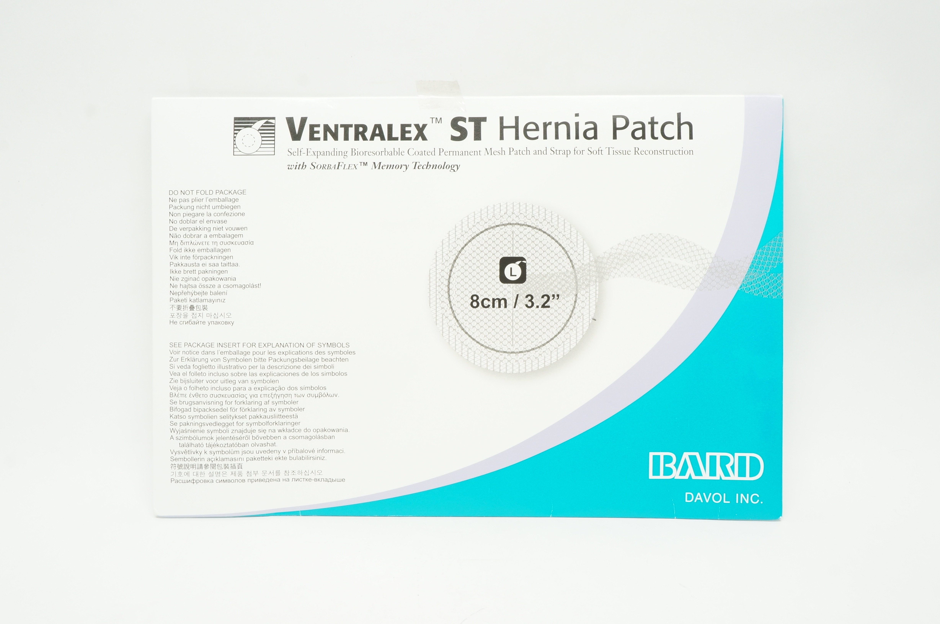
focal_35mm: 38
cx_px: 470
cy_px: 312
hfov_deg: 51.3
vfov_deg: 35.4
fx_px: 978
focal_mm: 25
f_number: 11
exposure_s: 1/13
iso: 400
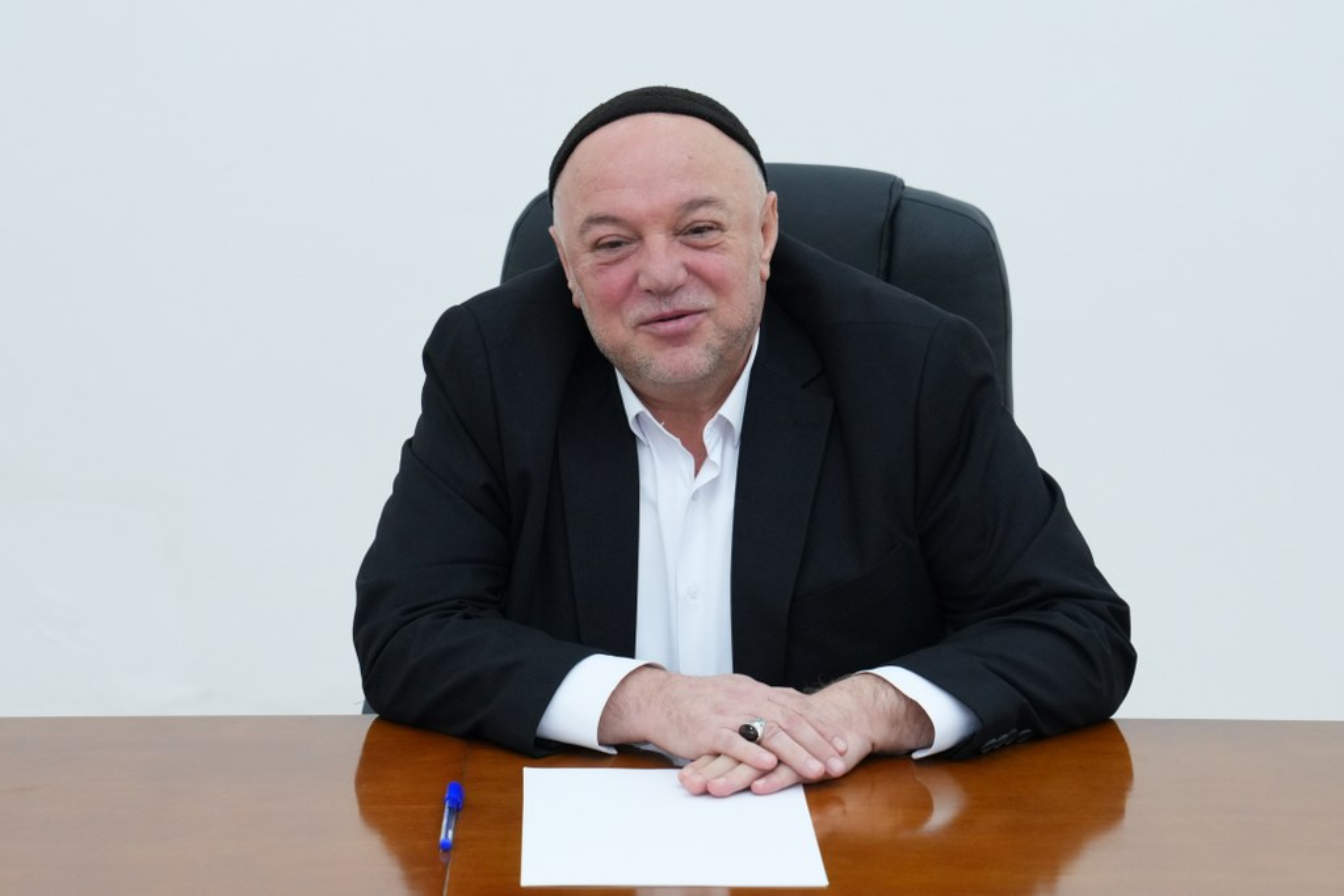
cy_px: 448
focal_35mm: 105
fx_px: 3920
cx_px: 672
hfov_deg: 19.5
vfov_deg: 13.0
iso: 2000
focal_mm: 70
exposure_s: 1/200
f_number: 5
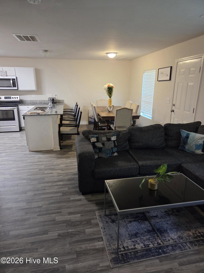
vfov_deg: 73.9
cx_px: 102
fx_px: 181
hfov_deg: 58.9
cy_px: 136
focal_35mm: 23
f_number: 1.8
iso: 800
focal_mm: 5.4
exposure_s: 1/120
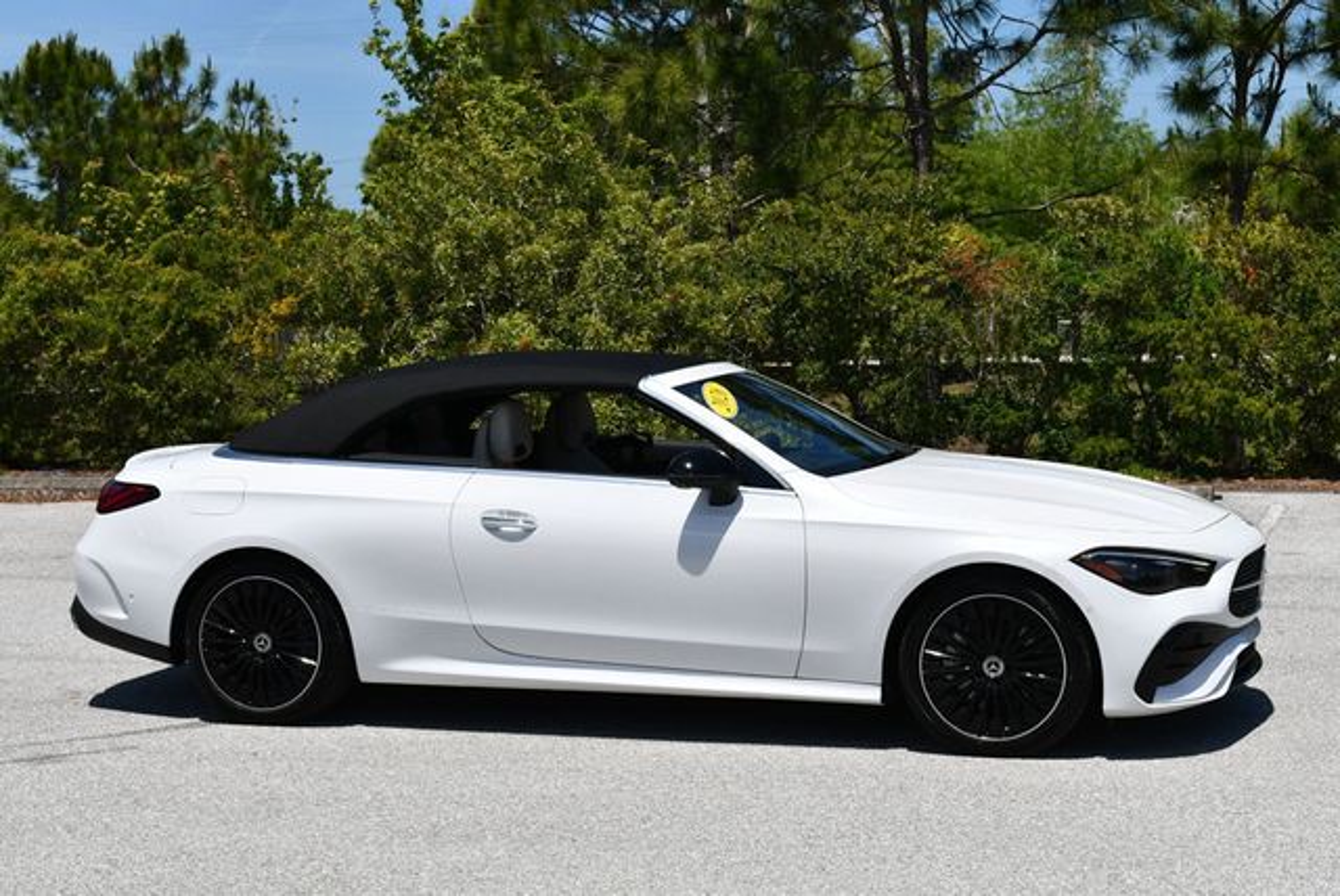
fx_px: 2533
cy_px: 448
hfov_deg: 29.6
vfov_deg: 20.1
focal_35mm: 68
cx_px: 670
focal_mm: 34
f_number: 9
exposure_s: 1/320
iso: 100
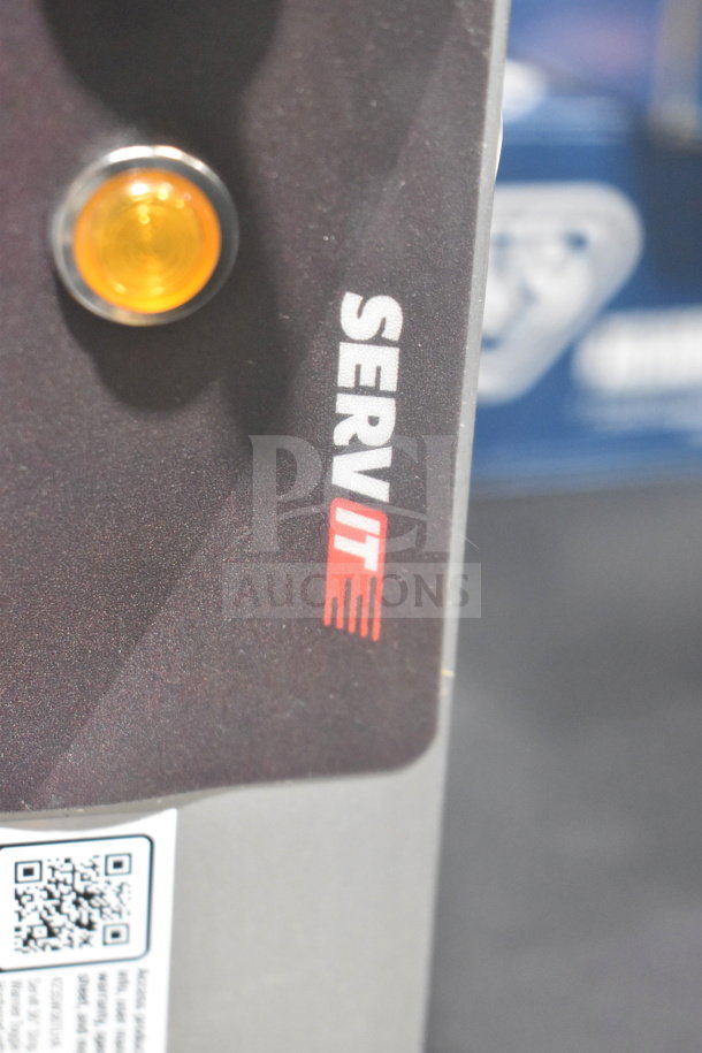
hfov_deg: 20.2
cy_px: 526
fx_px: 1974
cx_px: 351
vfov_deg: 29.9
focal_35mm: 68
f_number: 6.3
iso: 6400
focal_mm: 45
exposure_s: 1/160
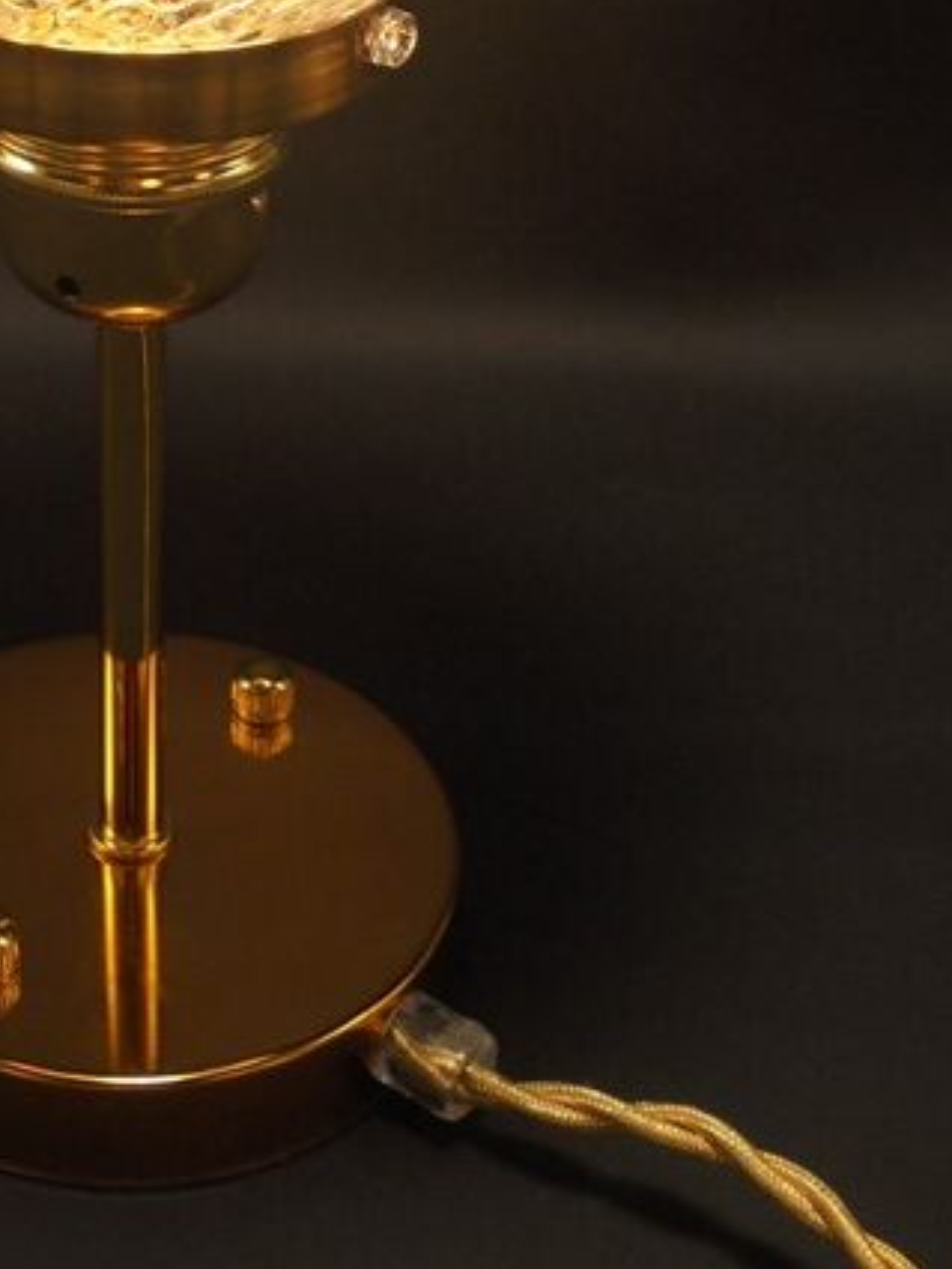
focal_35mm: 72
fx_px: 2639
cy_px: -12
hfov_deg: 20.2
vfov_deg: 25.6
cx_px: 148
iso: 100
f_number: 4
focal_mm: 6.1
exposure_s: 1/80
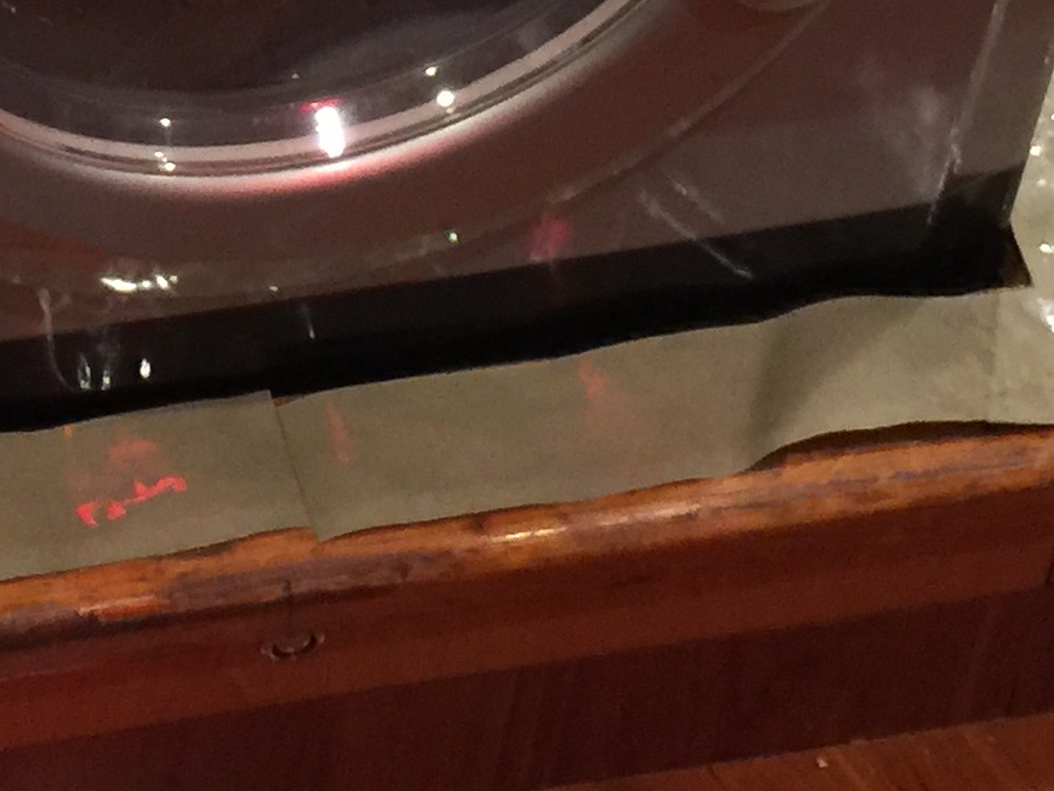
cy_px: -425
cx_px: 196
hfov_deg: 15.6
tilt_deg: -40.9
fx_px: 3807
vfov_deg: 11.3
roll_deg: -3.2
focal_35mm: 125
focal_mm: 4.15
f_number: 2.2
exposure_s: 1/10
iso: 100
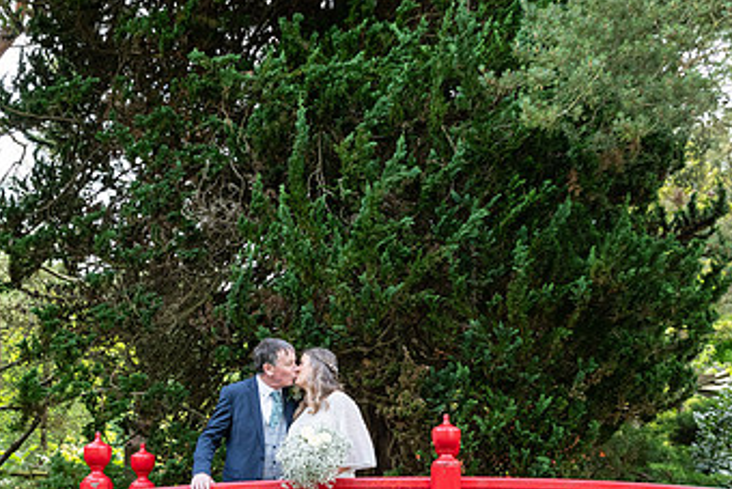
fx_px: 1668
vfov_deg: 16.6
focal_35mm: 82
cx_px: 306
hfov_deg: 24.7
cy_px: 382
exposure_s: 1/250
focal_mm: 48
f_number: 5.6
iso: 640
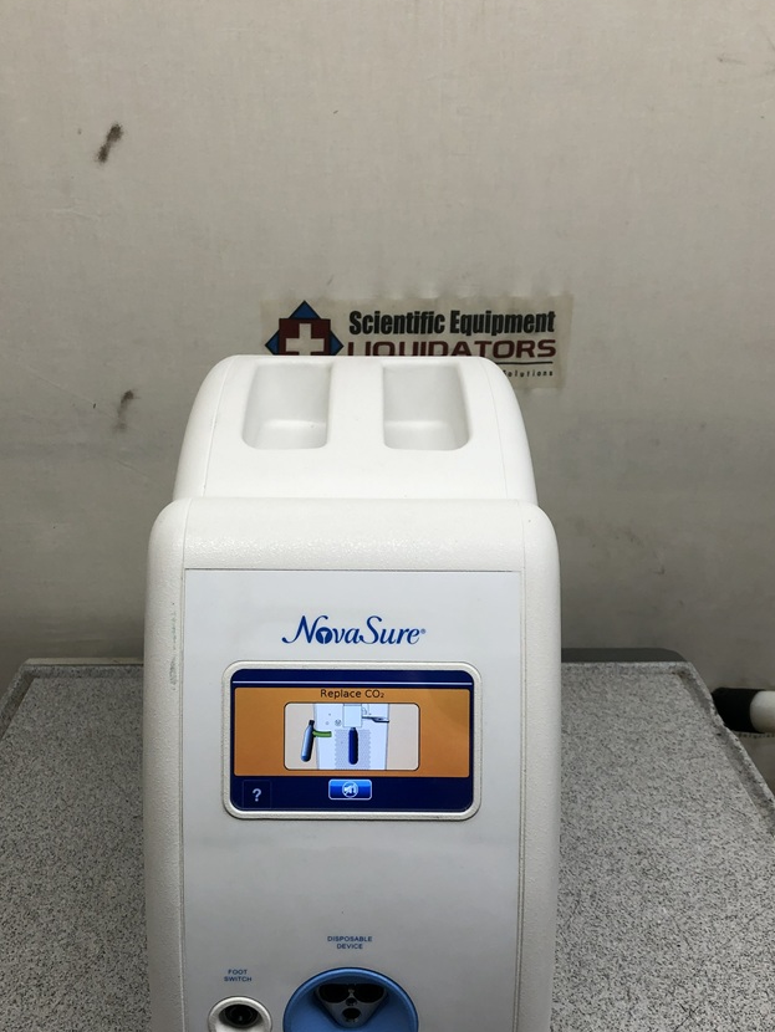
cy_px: 608
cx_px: 371
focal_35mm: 34
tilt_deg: -24.6
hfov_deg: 41.8
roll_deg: -0.3
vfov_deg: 53.6
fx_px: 1014
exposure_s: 1/120
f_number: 1.8
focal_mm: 3.99
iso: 40
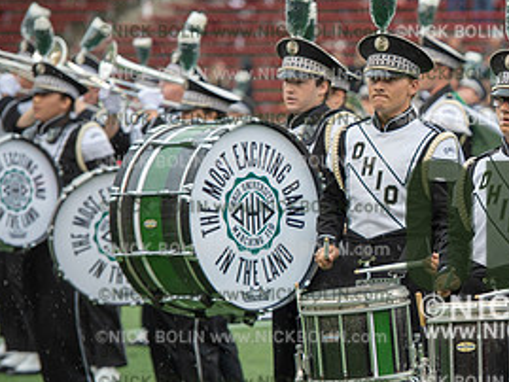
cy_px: 250
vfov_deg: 4.5
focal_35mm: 331
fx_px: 4869
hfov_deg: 6.0
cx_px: 539
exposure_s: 1/500
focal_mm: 160
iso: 400
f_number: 4
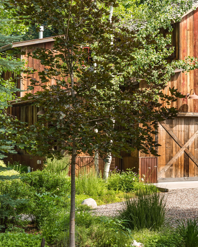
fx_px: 579
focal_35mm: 79
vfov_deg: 24.1
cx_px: 172
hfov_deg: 19.1
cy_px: 115
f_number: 6.3
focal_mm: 50
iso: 100
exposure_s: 1/100
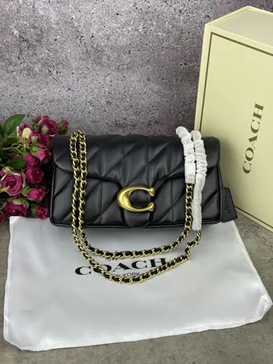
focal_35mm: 48
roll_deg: -1.0
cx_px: 136
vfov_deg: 39.7
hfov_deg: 30.3
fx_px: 505
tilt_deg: -38.0
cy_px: 182
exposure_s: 1/461
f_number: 1.78
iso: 64
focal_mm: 6.76
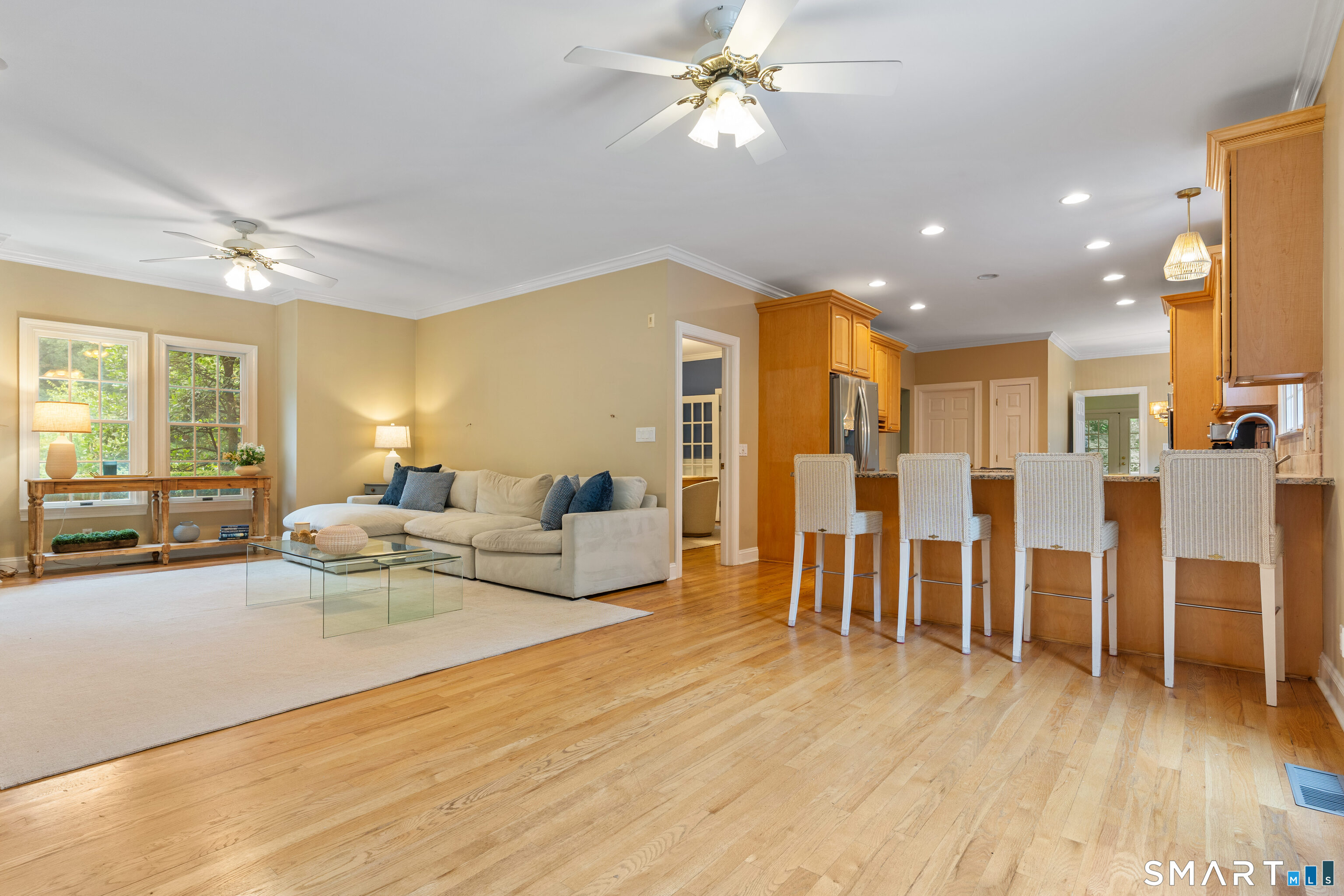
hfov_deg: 93.3
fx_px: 635
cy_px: 448
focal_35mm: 17
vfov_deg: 70.4
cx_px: 672
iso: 320
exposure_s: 1/1.67
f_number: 8
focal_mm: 17
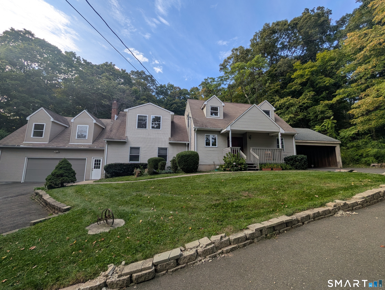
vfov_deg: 94.6
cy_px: 145
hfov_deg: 110.5
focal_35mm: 12
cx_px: 192
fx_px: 134
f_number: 1.7
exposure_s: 1/1220
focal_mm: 2.02
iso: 46
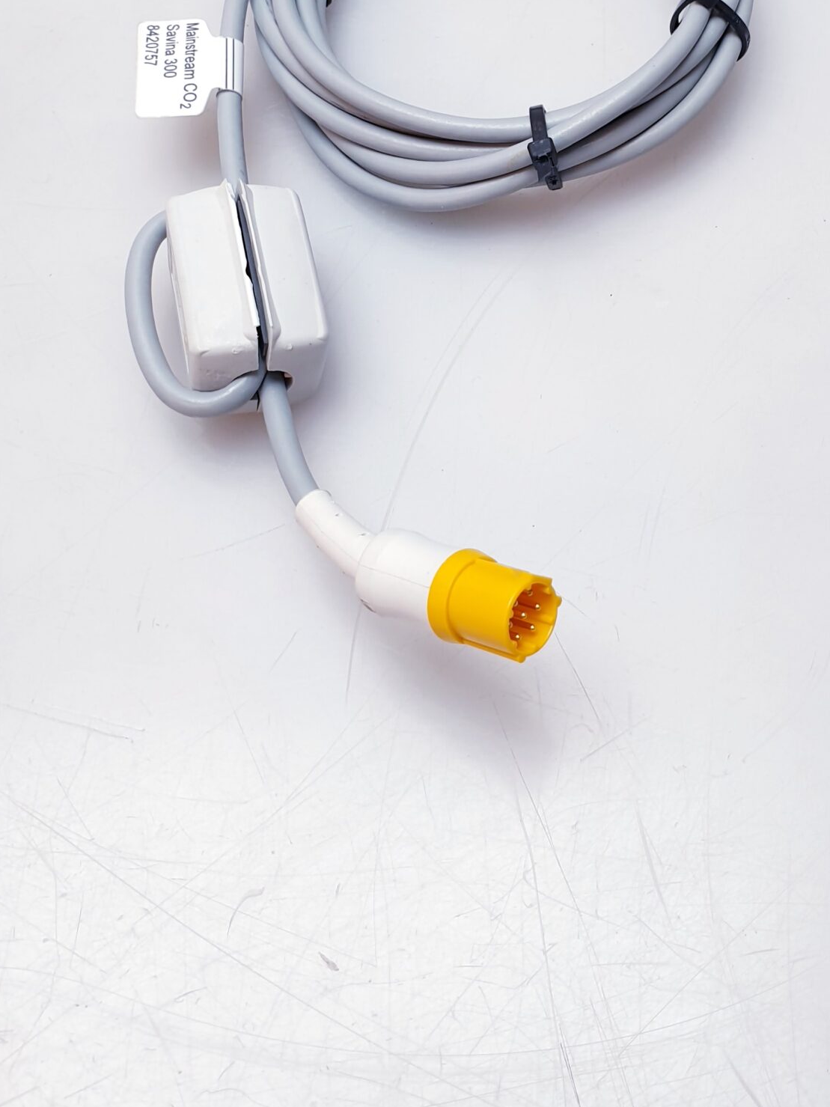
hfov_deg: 31.6
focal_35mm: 45
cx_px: 614
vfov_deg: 40.4
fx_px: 1439
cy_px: 225
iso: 50
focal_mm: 4.3
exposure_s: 1/50
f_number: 2.4
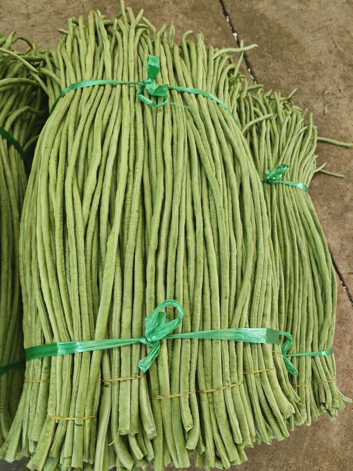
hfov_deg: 58.9
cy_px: 236
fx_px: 313
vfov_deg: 73.9
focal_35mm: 23
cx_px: 176
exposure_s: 1/100
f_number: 1.8
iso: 200
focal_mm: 5.43
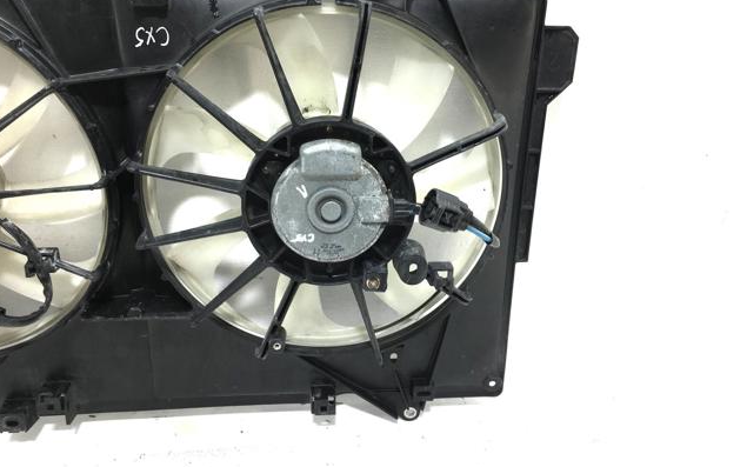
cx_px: 372
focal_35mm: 31
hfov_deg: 61.2
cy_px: 218
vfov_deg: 40.6
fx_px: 631
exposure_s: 1/111
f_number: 2.2
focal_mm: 4.15
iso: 25
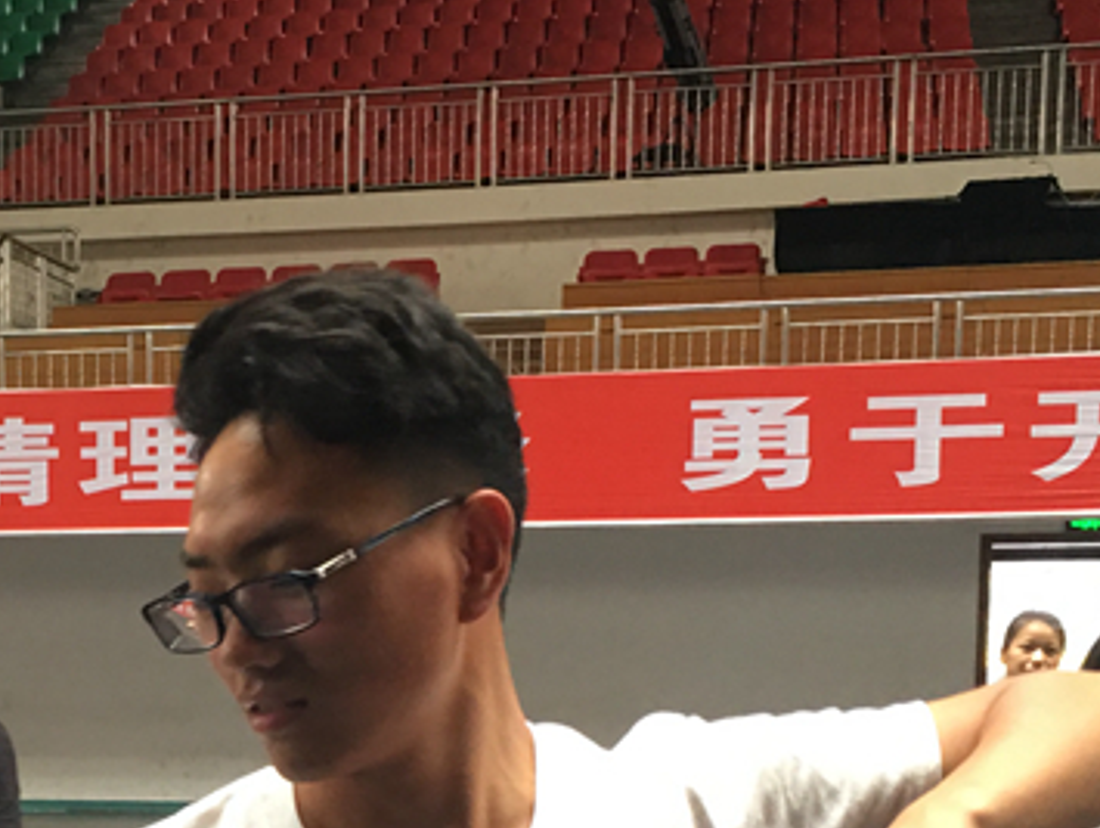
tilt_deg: -6.1
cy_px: 933
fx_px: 2513
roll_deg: -0.1
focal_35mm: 79
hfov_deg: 24.0
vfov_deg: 18.0
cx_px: 112
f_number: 2.2
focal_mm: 4.15
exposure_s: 1/17
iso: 64
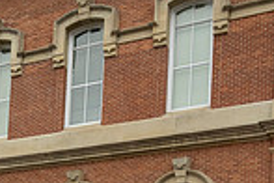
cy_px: 352
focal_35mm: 95
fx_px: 723
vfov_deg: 12.8
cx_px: 22
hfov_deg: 21.0
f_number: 4
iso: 800
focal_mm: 24
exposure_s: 1/1600
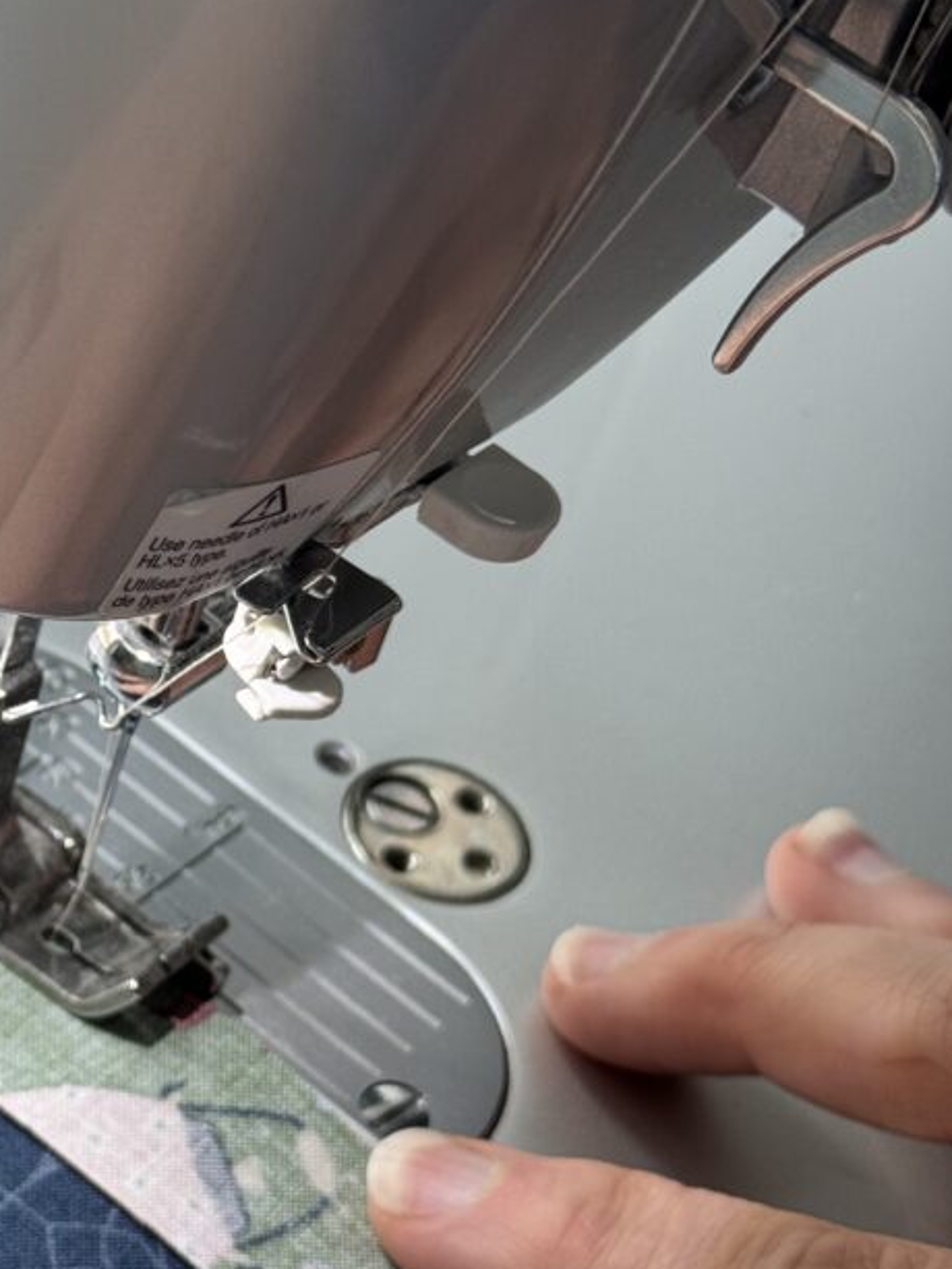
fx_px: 3446
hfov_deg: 15.5
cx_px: 56
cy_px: 704
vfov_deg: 20.9
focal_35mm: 94
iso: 50
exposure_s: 1/121
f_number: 1.78
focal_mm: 6.76
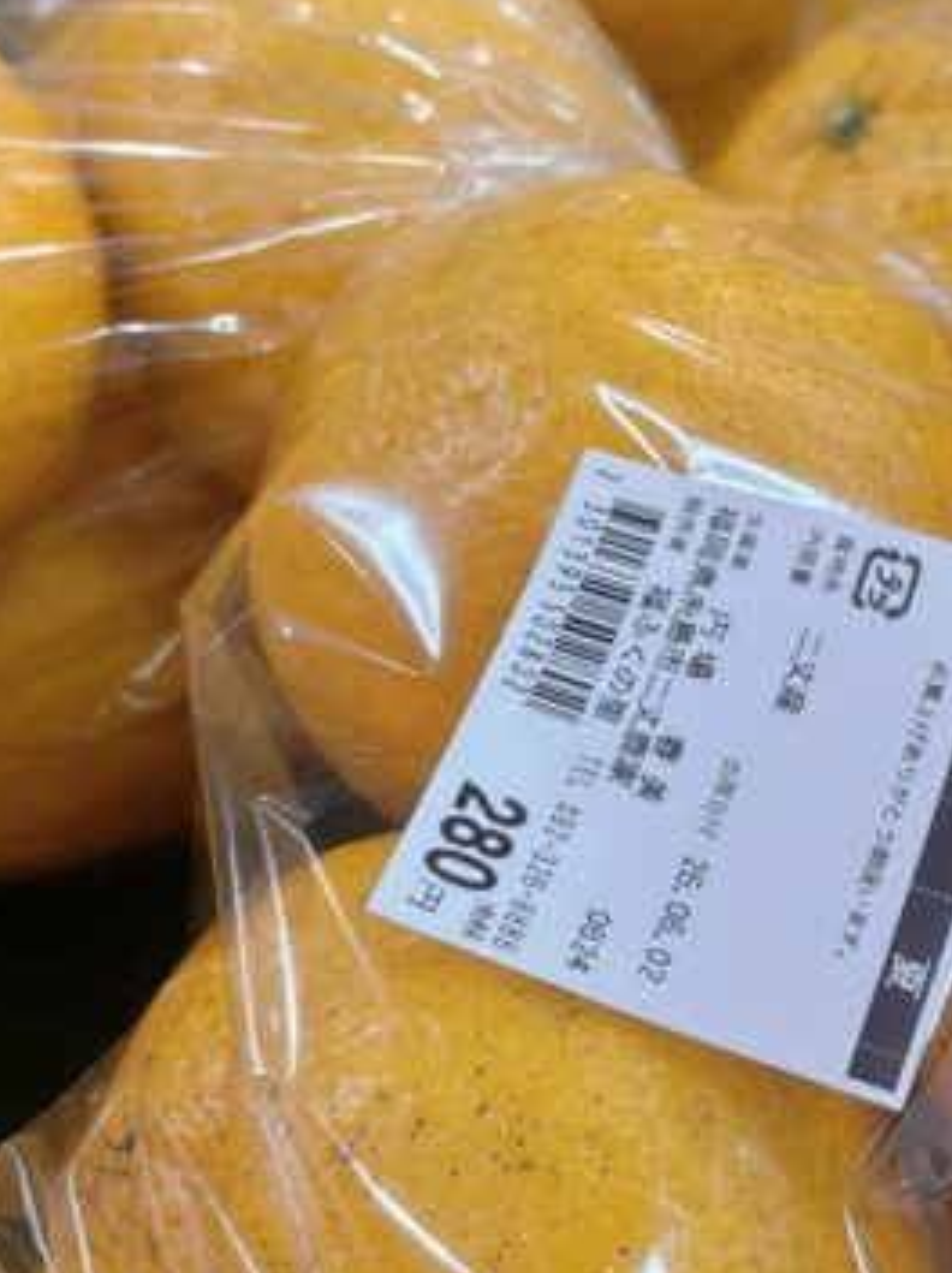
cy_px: 656
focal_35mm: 59
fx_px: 2167
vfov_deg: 32.7
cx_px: 887
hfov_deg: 24.0
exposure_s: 1/120
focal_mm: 5.96
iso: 80
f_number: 1.6
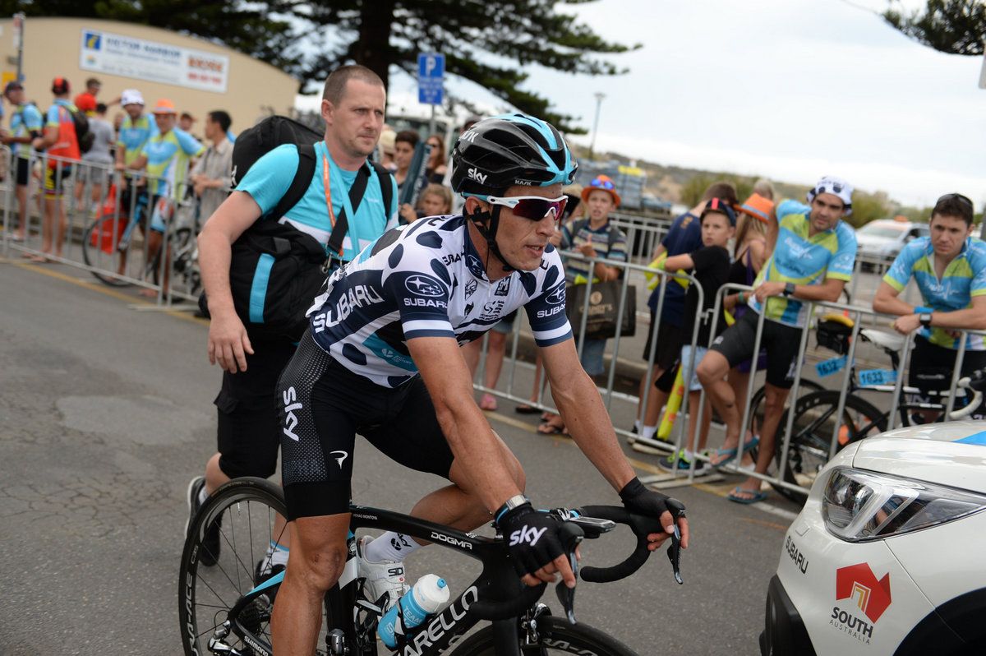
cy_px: 328
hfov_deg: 46.4
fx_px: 1149
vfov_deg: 31.8
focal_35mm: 42
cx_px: 493
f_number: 3.2
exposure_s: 1/1000
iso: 200
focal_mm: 42
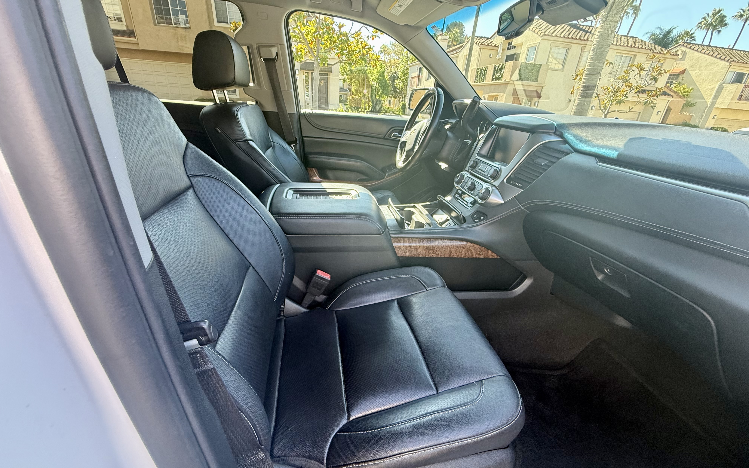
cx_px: 377
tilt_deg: -24.3
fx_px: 306
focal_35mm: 15
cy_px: 241
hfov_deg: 101.5
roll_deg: -4.8
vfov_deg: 74.8
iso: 160
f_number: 2.2
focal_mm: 2.22
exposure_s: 1/99
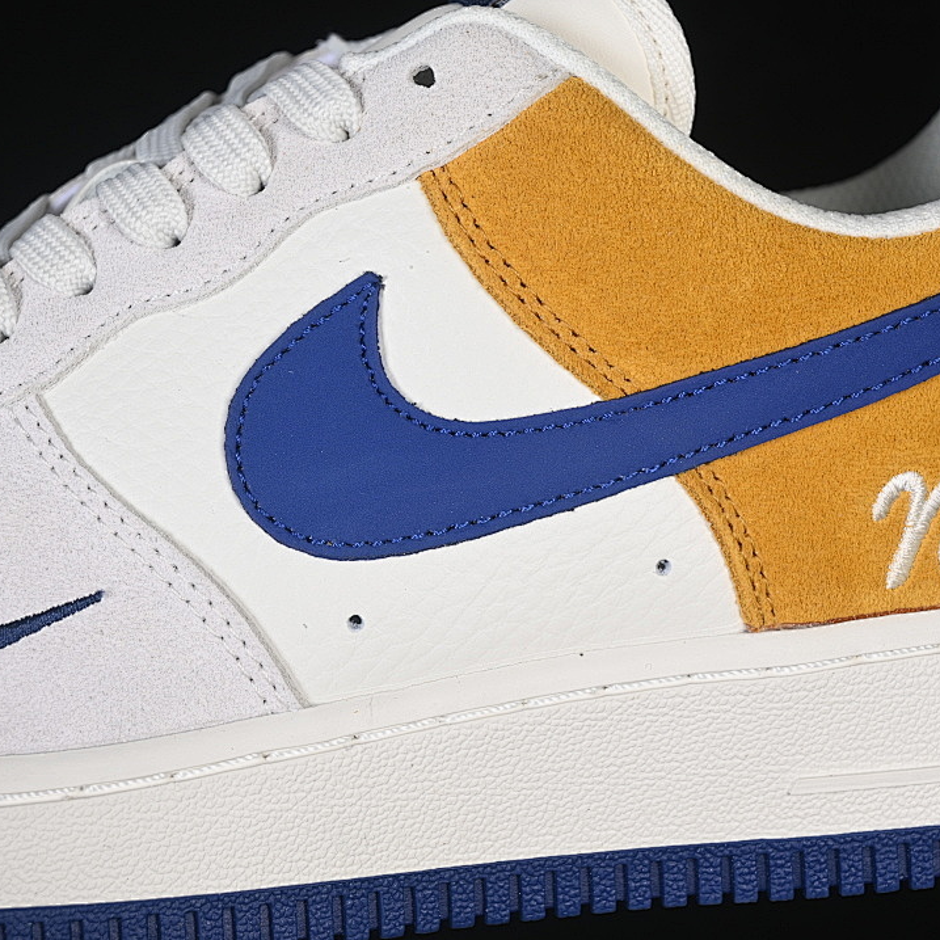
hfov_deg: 18.1
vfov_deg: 18.1
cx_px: 460
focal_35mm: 96
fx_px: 2949
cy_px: 471
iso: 160
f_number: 7.1
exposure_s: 1/80
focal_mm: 50
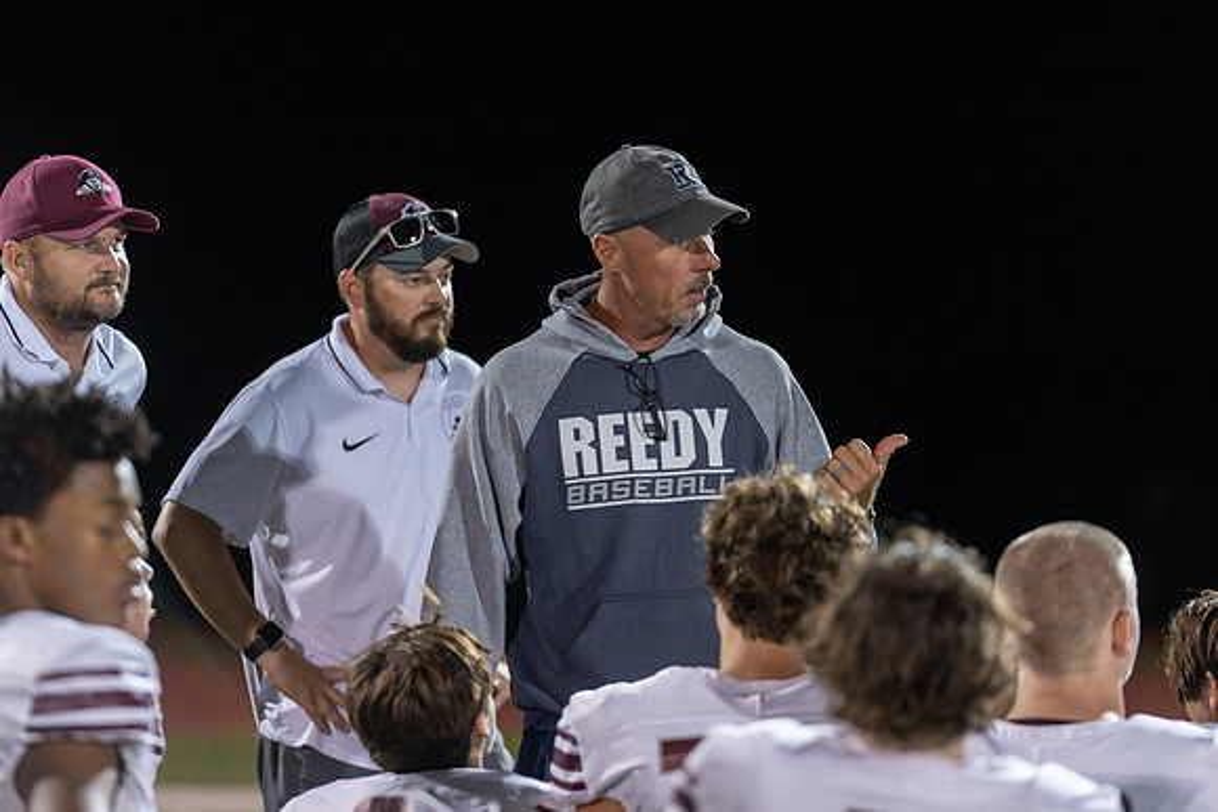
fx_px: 6023
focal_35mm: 178
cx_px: 609
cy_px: 406
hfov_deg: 11.5
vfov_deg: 7.7
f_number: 2.8
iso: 2000
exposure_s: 1/320
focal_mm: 178
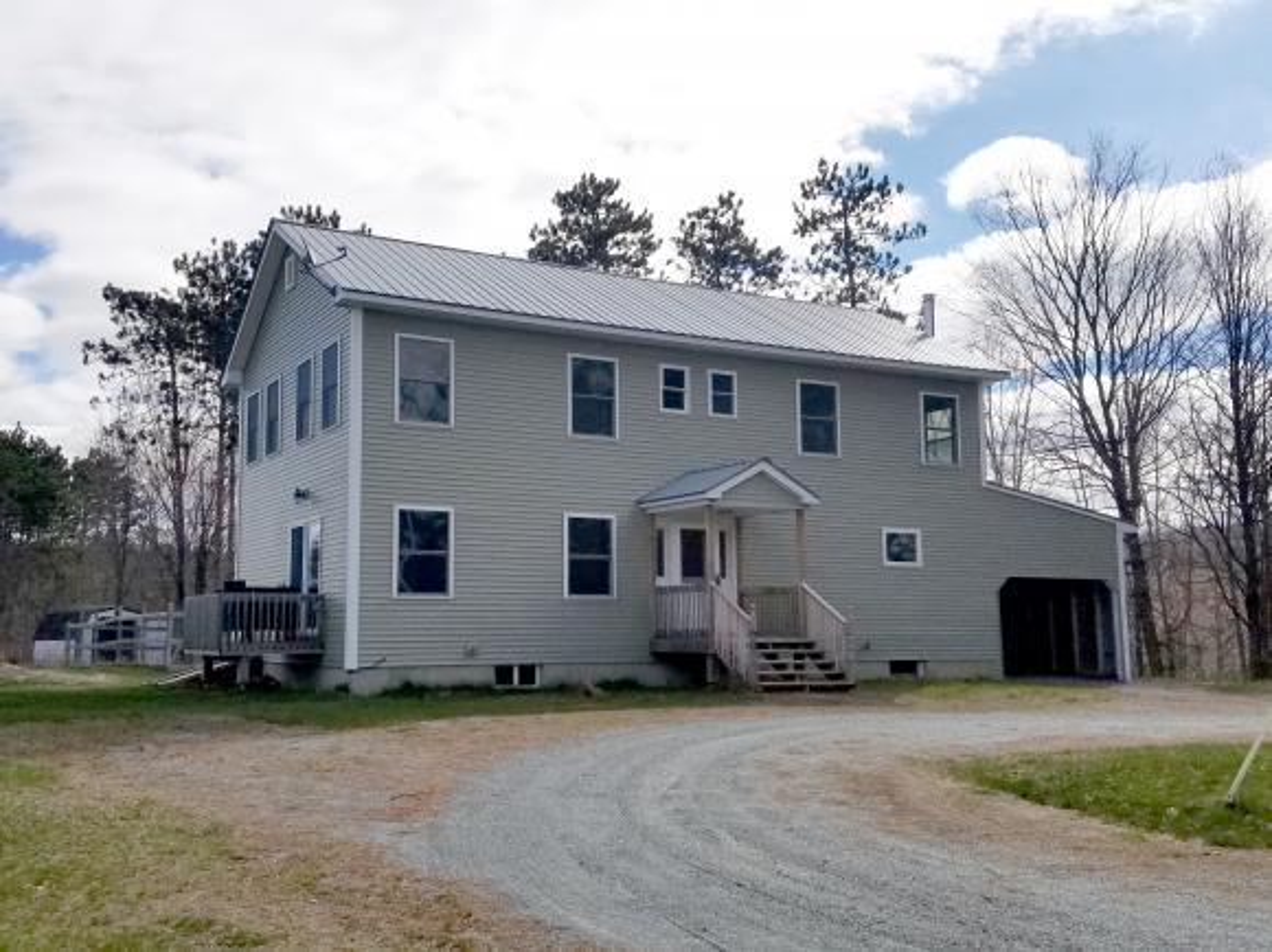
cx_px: 636
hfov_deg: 65.4
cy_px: 476
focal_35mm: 27
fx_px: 991
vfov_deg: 51.3
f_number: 1.7
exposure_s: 1/7184
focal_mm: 4.25
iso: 50
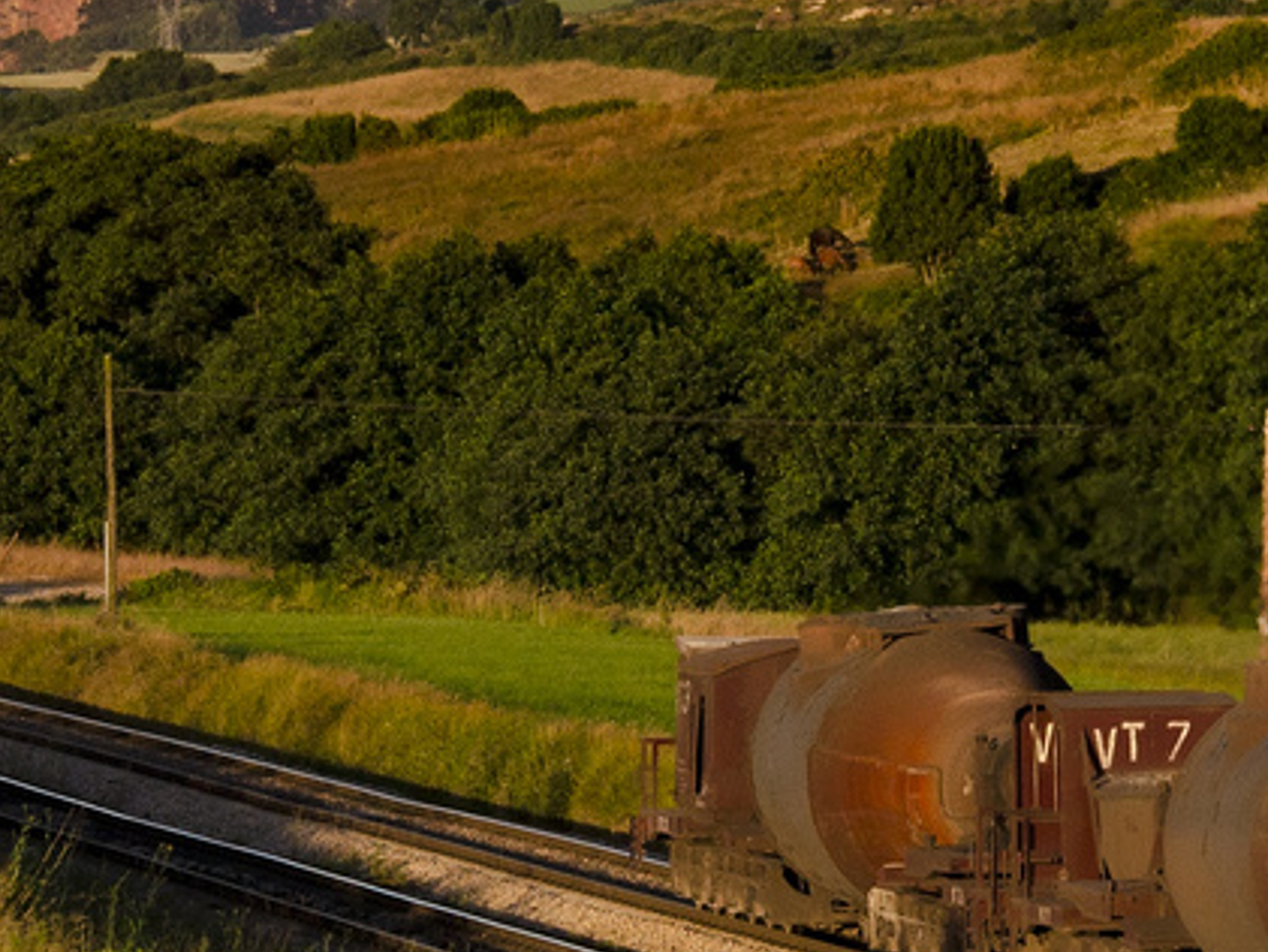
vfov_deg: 4.4
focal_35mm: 341
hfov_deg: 5.8
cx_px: 723
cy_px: -6
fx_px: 12495
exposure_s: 1/320
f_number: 9
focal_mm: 52
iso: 200
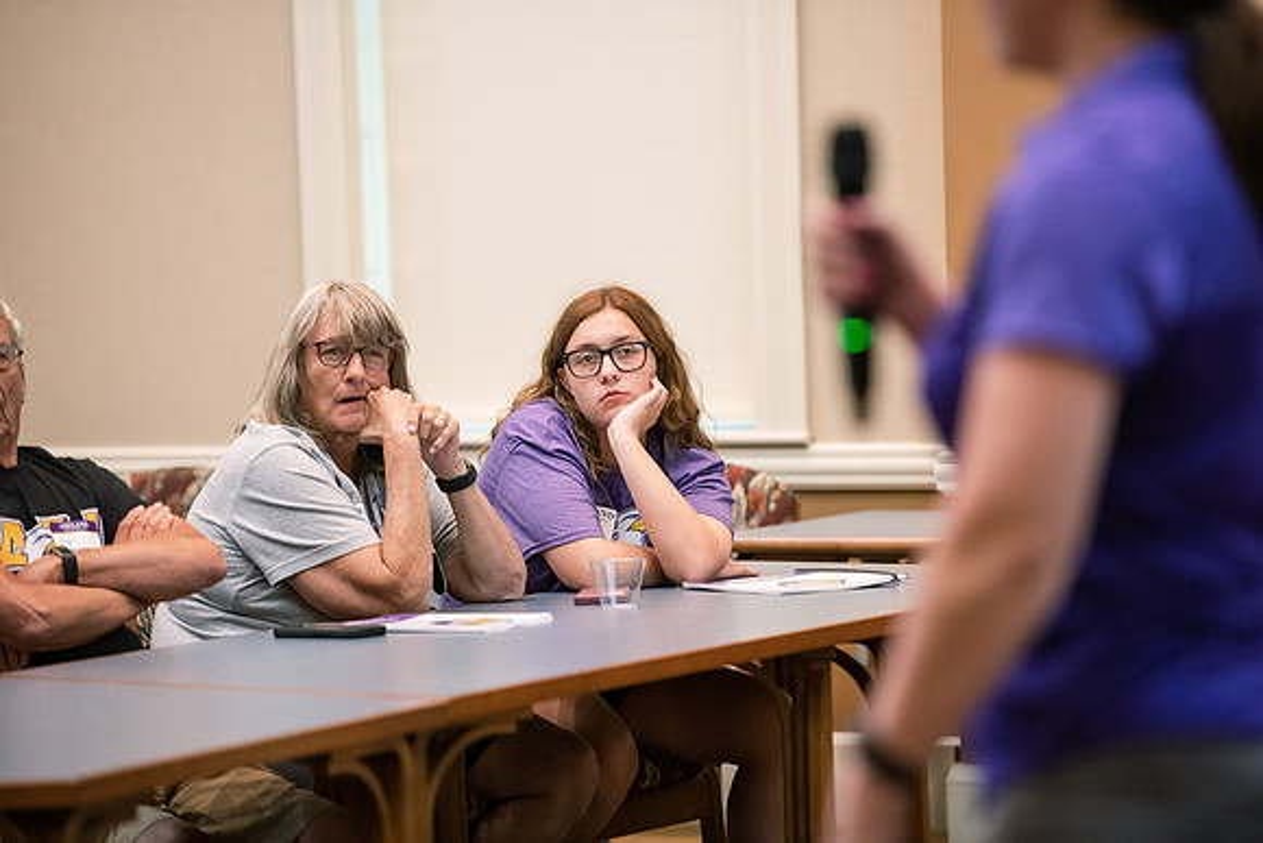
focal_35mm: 165
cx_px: 632
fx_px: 5790
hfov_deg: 12.4
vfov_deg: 8.3
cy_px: 422
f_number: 2.8
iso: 2500
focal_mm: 165
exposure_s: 1/160
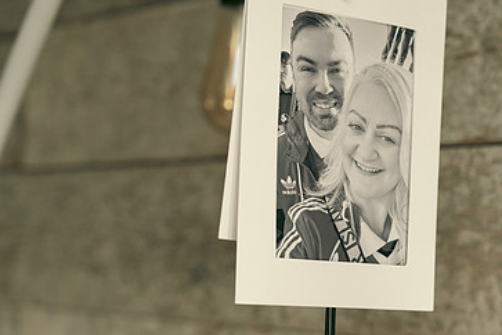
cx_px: 375
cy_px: 217
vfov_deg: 13.8
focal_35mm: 99
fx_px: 1380
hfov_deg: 20.5
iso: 1250
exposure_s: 1/200
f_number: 3.5
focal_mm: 62
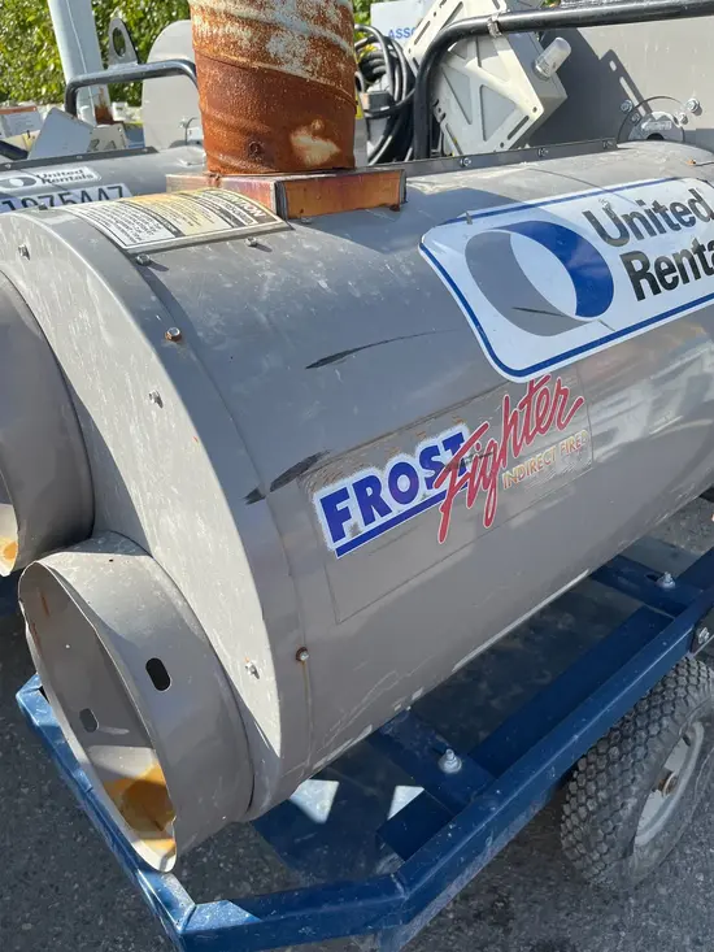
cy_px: 476
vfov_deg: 67.3
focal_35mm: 26
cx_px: 357
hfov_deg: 53.1
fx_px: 715
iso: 50
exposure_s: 1/1389
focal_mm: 5.1
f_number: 1.6
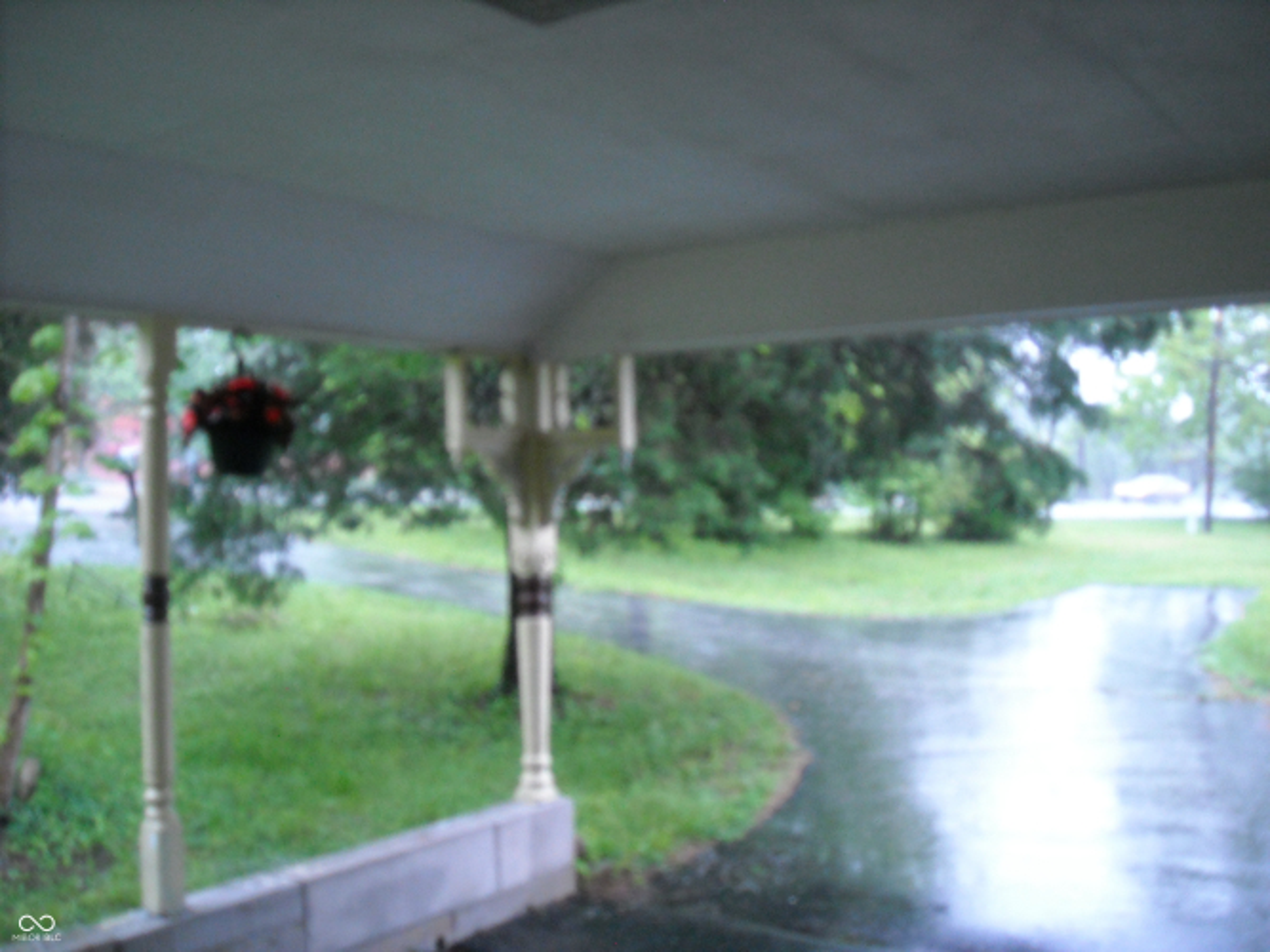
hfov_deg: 52.6
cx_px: 635
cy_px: 476
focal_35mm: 35
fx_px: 1284
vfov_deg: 40.7
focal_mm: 5.7
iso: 400
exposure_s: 1/49
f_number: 2.8
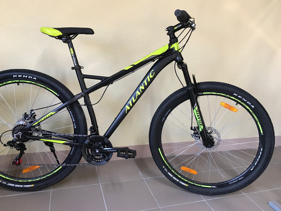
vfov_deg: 49.7
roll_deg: -4.3
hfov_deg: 63.4
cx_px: 140
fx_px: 227
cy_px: 106
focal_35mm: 28
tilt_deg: -14.1
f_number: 1.8
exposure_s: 1/20
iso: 40
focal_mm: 3.99
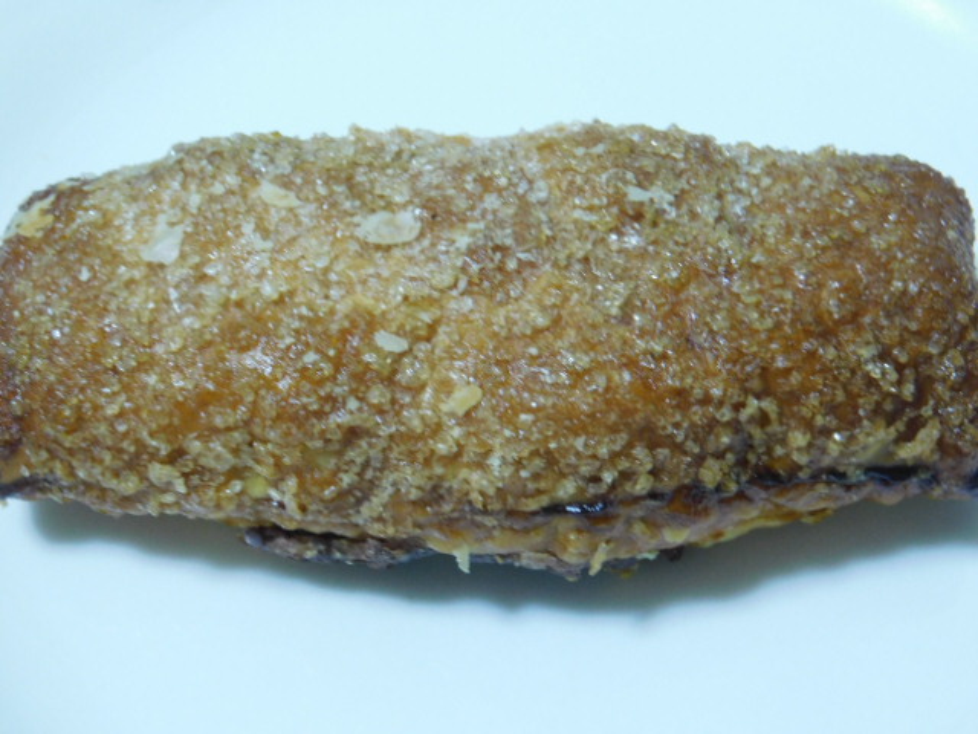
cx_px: 489
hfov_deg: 27.4
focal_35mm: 71
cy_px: 367
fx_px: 2006
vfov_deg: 20.7
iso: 400
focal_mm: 12.6
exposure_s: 1/15
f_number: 4.3
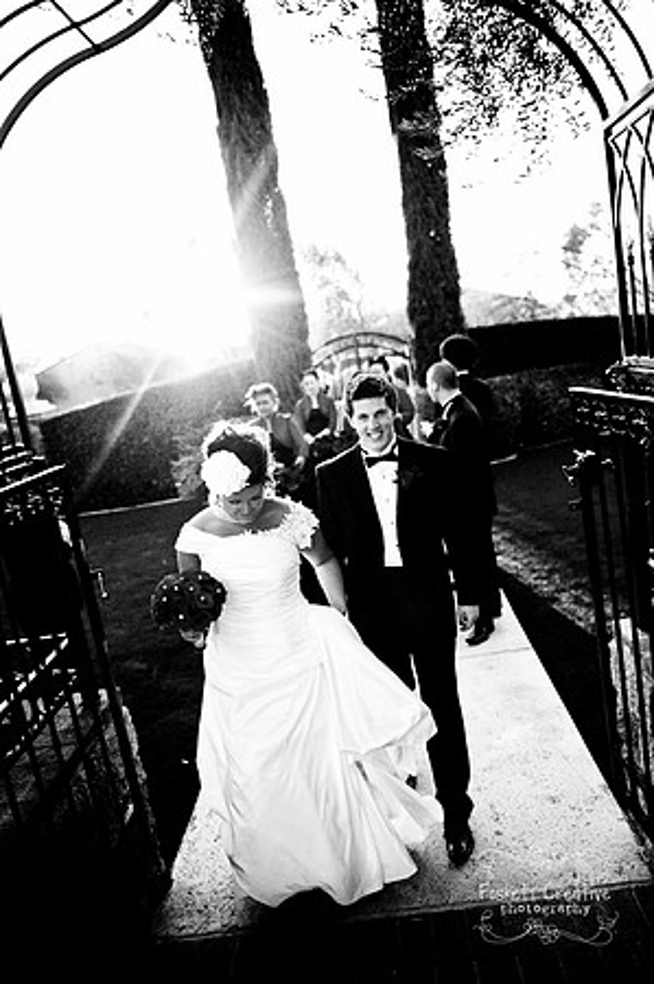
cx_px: 327
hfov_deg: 44.9
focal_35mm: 29
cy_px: 492
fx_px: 792
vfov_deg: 63.7
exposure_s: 1/3200
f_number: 2.8
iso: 200
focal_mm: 29
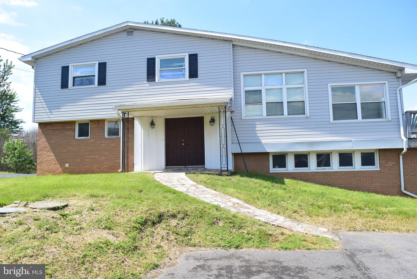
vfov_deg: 48.0
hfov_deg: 67.3
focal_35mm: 27
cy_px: 140
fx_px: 313
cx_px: 208
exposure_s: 1/400
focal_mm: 18
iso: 250
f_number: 10
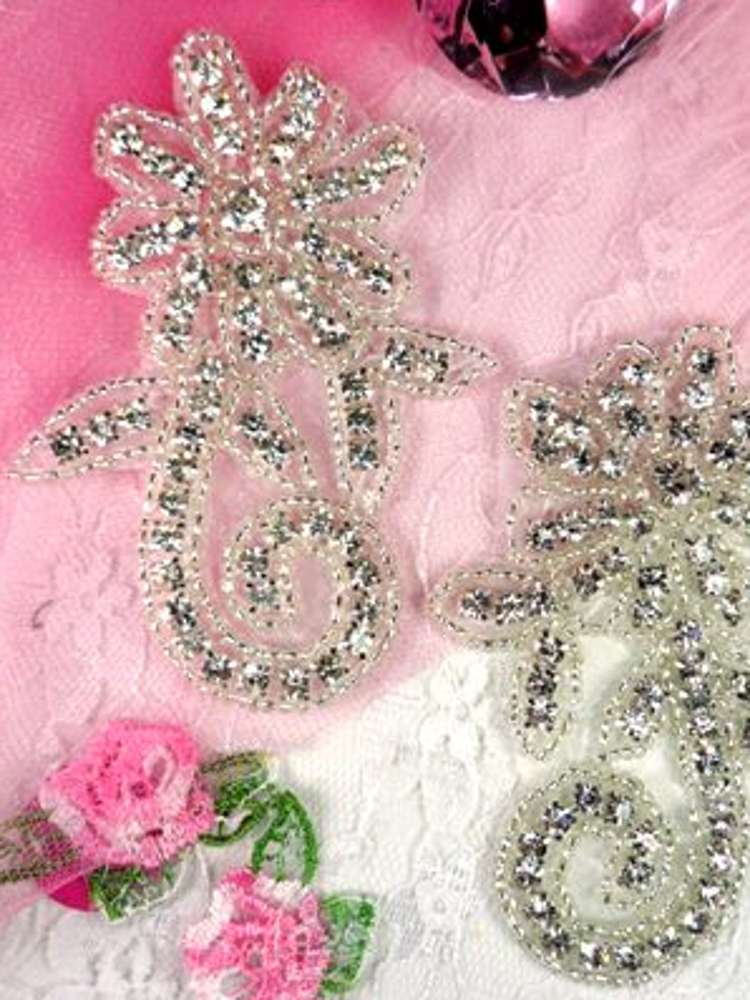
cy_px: 544
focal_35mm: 34
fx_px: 982
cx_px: 449
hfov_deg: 41.6
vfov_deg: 53.9
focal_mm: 4.9
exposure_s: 1/500
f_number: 3.5
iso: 80
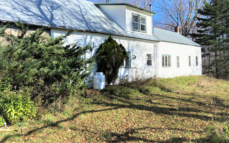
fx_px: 181
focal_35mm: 29
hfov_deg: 64.6
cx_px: 109
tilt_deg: +1.2
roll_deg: +1.5
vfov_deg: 43.0
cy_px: 58
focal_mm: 4.25
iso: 32
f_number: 1.8
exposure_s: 1/1996
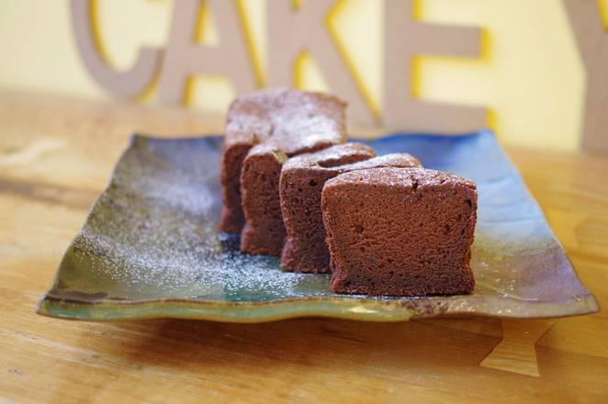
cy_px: 202
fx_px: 877
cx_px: 304
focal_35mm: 52
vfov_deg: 25.9
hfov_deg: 38.2
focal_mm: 35
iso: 200
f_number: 2.4
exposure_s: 1/125
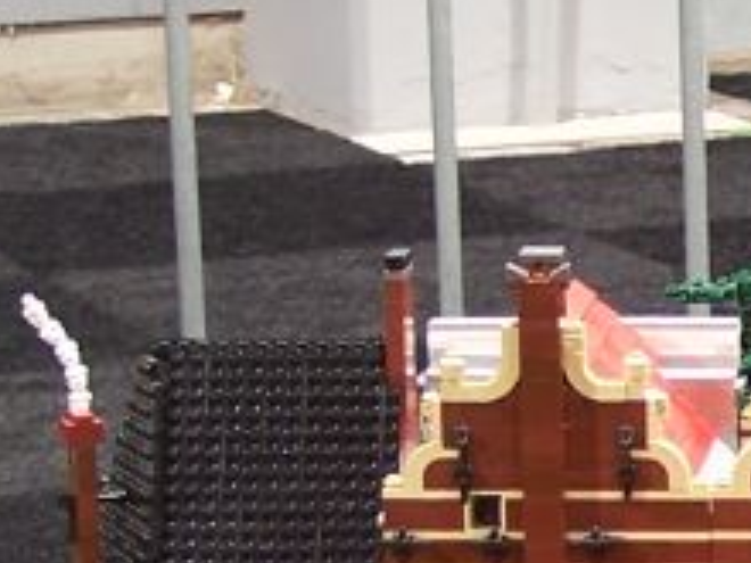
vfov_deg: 6.2
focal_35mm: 237
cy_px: 628
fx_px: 5142
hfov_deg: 8.2
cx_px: 1130
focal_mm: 8.5
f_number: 3
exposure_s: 1/3
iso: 80
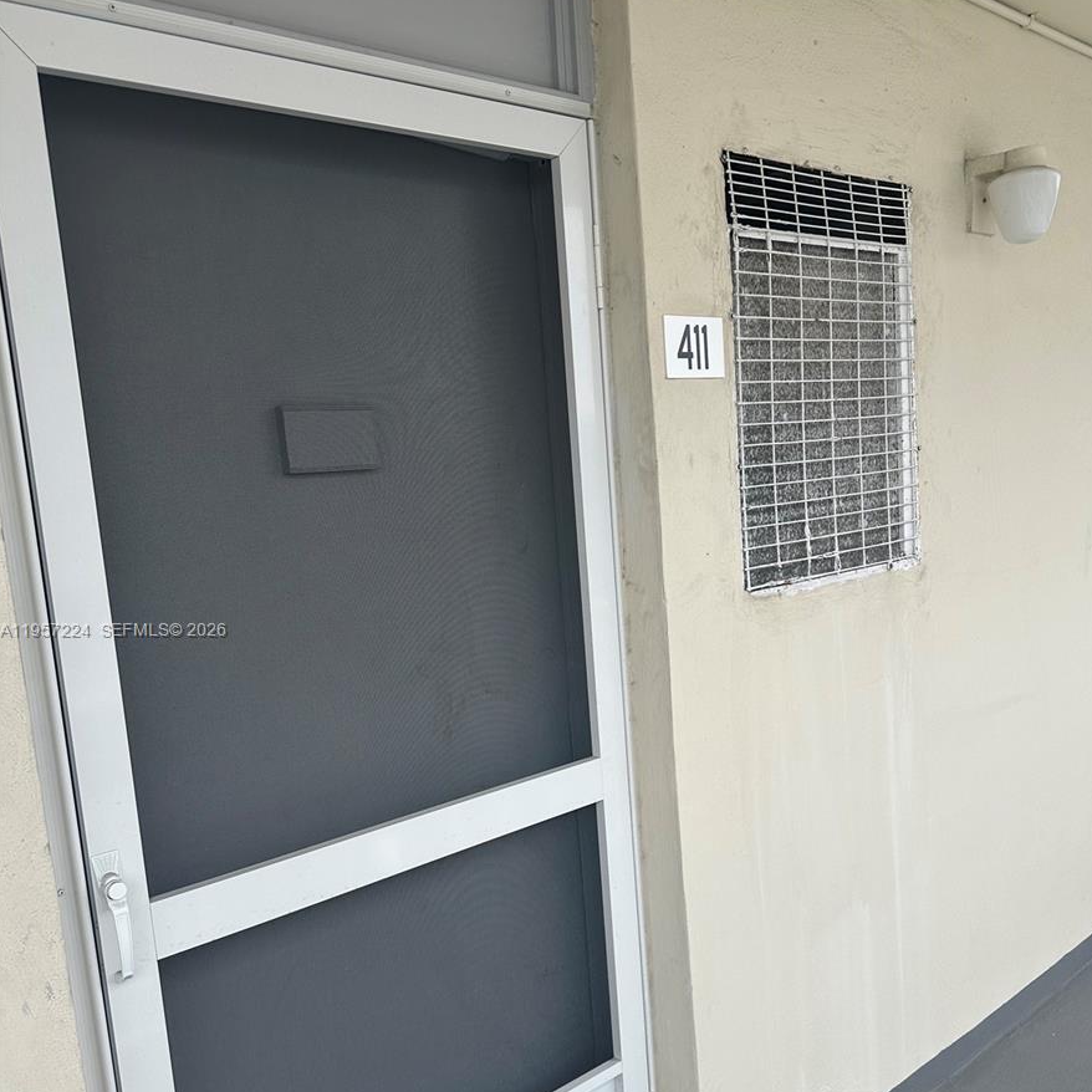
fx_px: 1035
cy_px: 632
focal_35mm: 29
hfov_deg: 55.6
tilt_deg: -7.4
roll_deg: +2.6
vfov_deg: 55.4
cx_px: 556
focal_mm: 6.86
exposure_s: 1/680
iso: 80
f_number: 1.78
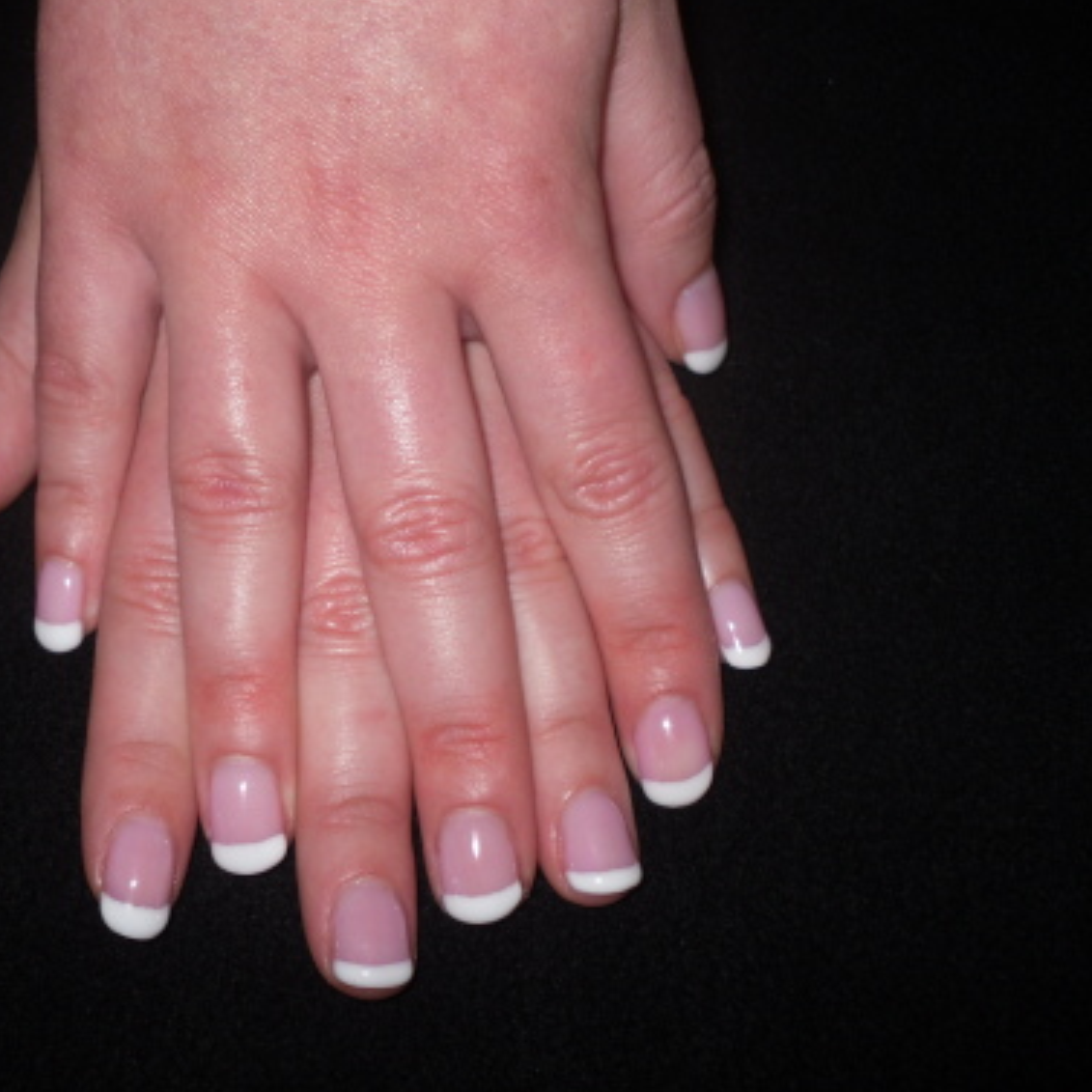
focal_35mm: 42
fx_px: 1499
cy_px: 539
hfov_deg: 39.6
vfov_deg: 40.0
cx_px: 377
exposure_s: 1/45
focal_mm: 6.3
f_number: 7.6
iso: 80
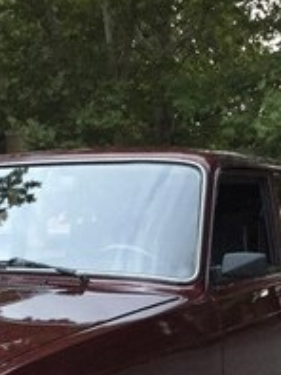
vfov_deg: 24.9
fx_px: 789
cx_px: 148
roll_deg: +0.6
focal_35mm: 73
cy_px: 409
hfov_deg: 20.2
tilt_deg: -12.9
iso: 400
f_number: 2.2
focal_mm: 4.15
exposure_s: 1/17
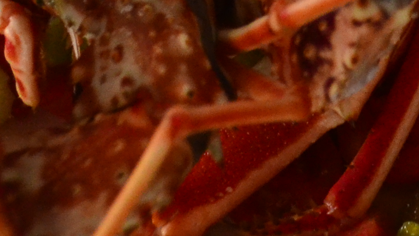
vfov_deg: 5.1
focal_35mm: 237
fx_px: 2633
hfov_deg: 8.9
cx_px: 556
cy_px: -202
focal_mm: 32
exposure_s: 1/100
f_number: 4.8
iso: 1600
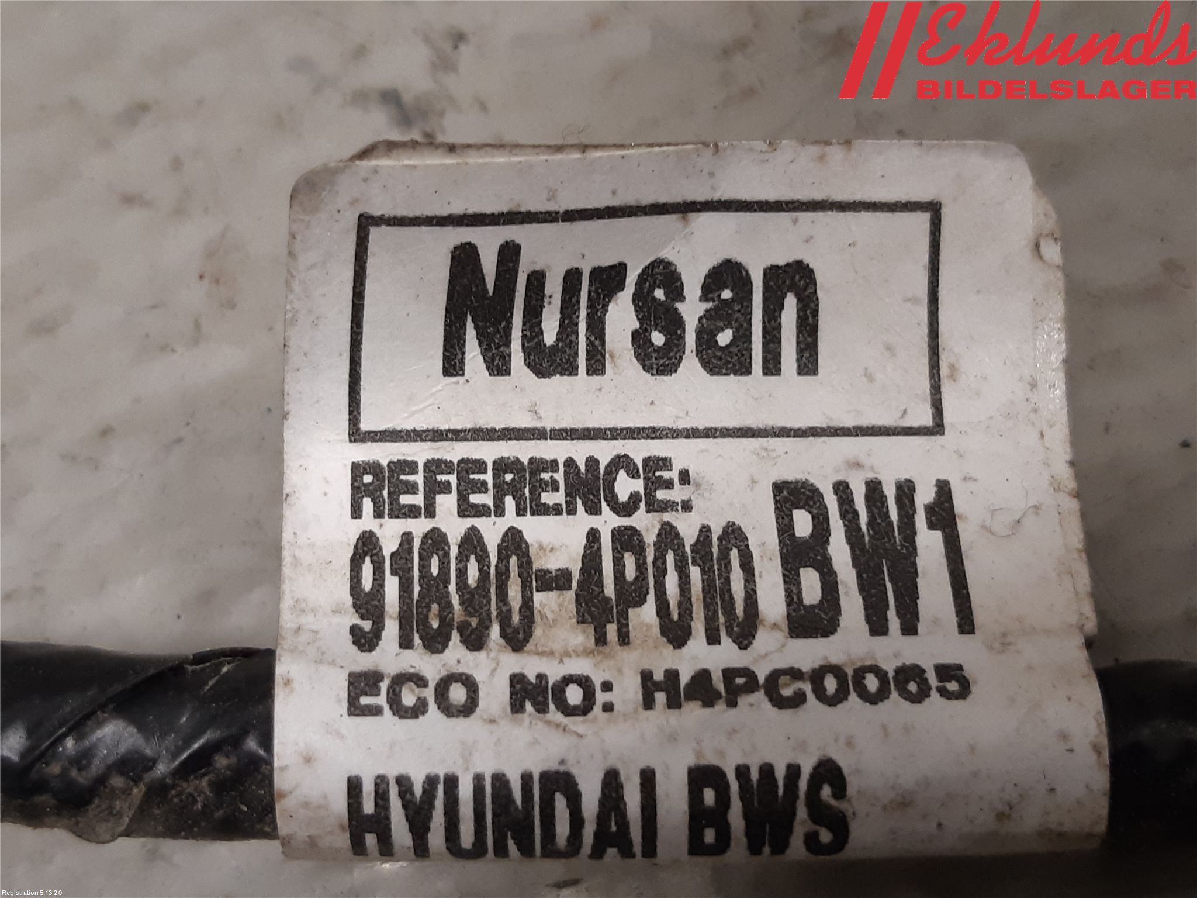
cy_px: 449
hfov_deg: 67.3
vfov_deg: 53.1
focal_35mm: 26
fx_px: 899
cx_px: 598
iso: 125
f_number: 1.7
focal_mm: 3.93
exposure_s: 1/50
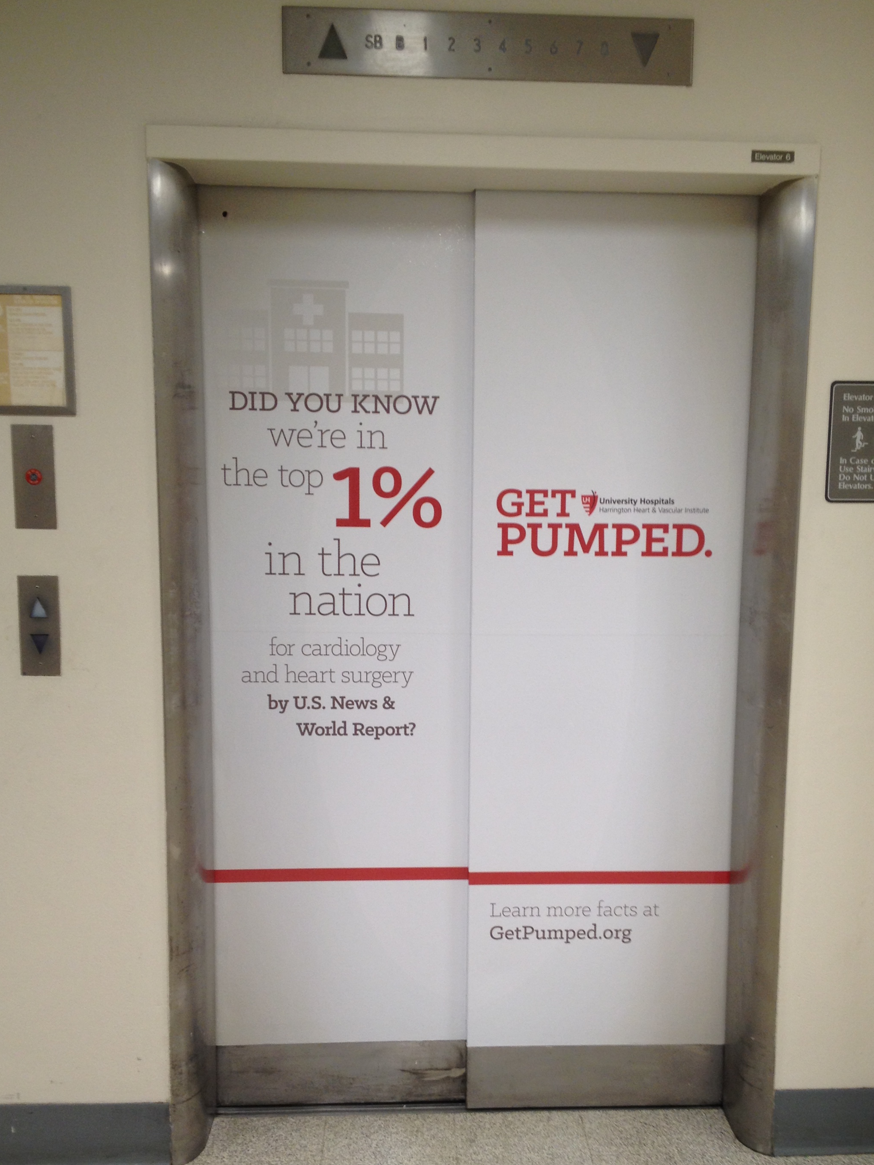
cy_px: 644
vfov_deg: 44.7
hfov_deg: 34.3
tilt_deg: -8.0
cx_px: 479
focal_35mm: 42
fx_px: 1414
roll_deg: -1.2
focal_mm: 4.28
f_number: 2.4
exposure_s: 1/20
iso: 50
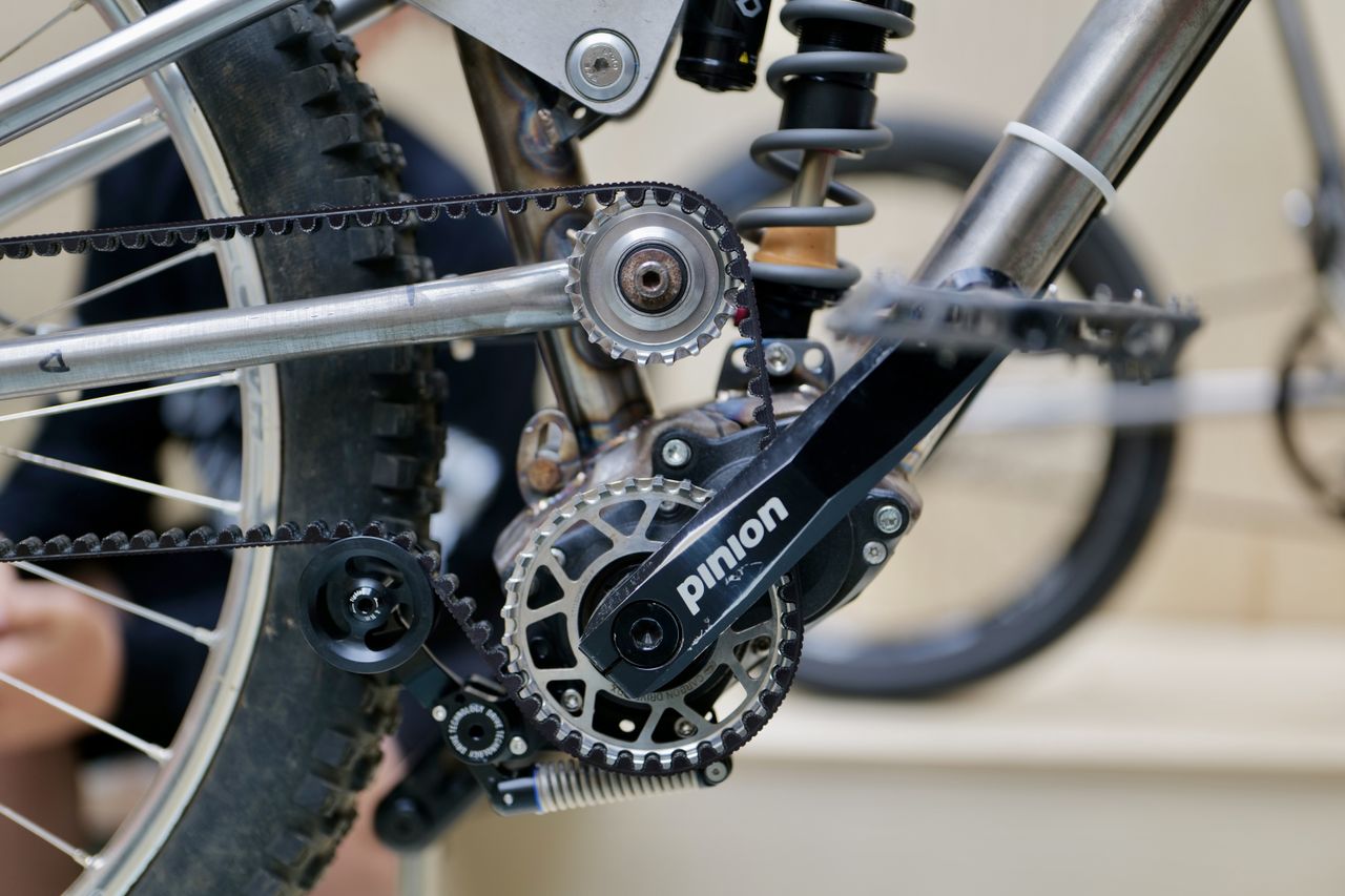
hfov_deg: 39.6
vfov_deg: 27.0
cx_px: 672
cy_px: 448
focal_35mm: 50
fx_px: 1868
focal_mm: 50
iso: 100
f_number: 1.4
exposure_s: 1/160
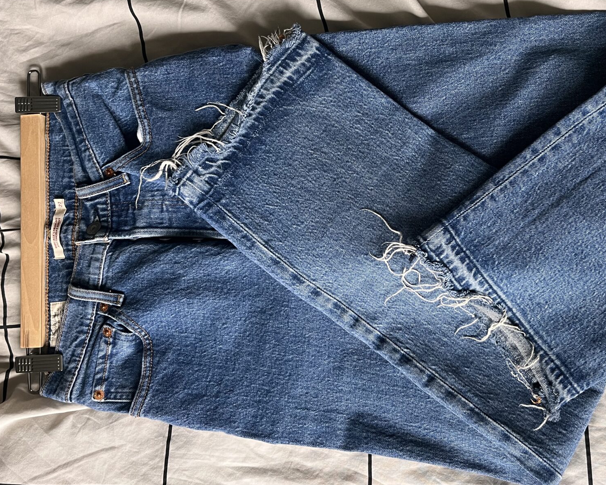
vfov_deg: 42.1
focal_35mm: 35
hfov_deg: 51.3
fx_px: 628
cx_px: 356
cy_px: 210
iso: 160
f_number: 1.6
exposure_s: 1/60
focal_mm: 5.1
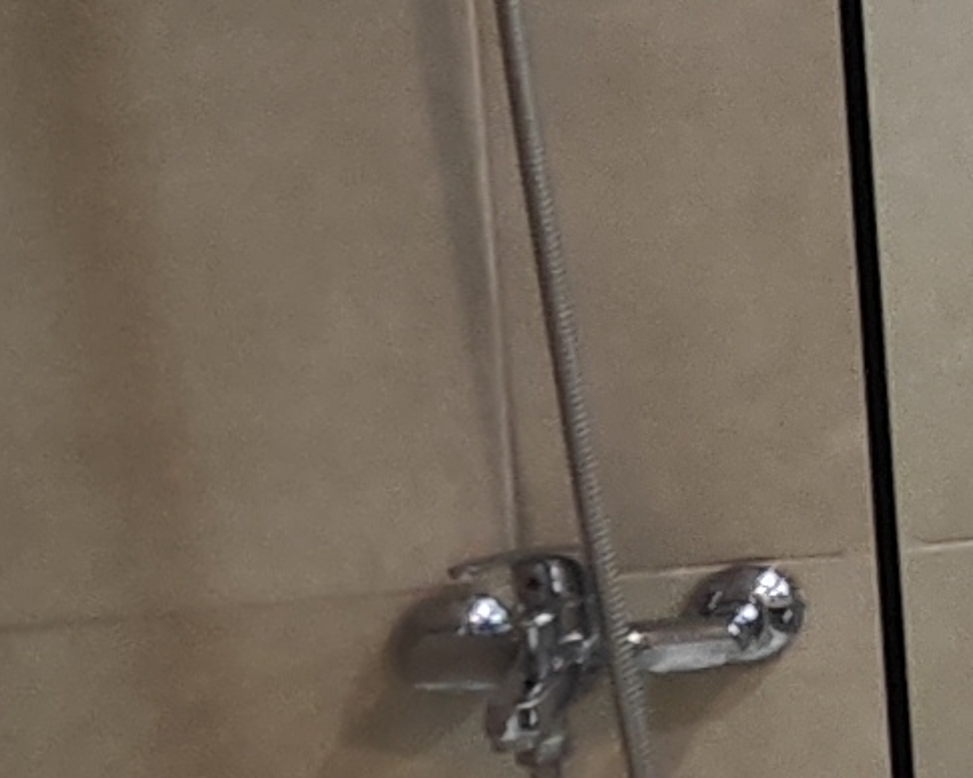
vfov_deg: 14.4
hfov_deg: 11.8
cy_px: -18
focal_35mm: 105
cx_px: 2775
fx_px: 3024
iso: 223
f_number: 2.2
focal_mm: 1.65
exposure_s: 1/33.3
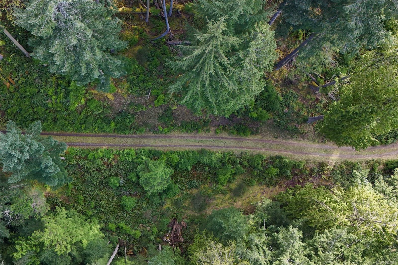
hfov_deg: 61.9
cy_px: 132
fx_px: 332
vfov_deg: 43.6
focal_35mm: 30
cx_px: 199
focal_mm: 20
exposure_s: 1/3200
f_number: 1.8
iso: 100
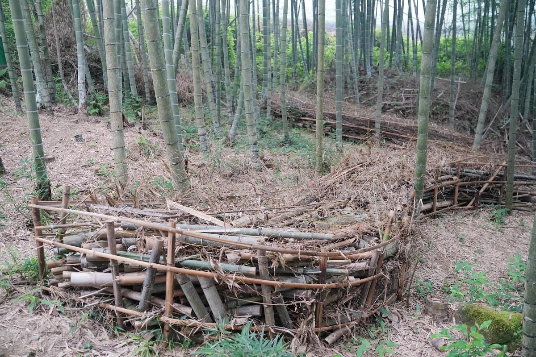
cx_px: 268
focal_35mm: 28
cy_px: 178
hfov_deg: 65.5
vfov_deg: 46.4
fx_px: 417
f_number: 2.8
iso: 2500
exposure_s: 1/160
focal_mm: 28
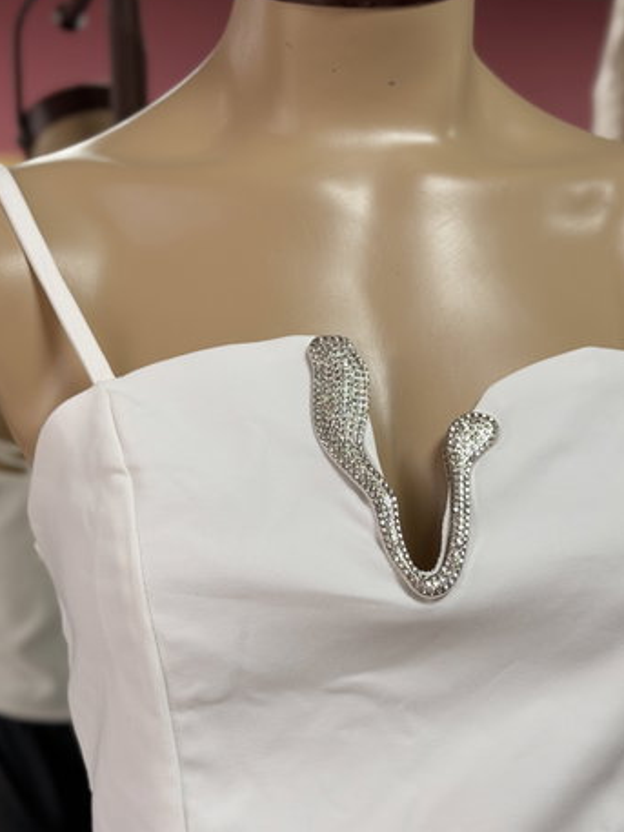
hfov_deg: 26.1
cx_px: 271
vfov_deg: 34.3
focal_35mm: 56
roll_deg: +0.5
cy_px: 414
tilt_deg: -3.7
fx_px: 1345
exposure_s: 1/121
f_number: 1.78
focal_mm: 6.76
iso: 80
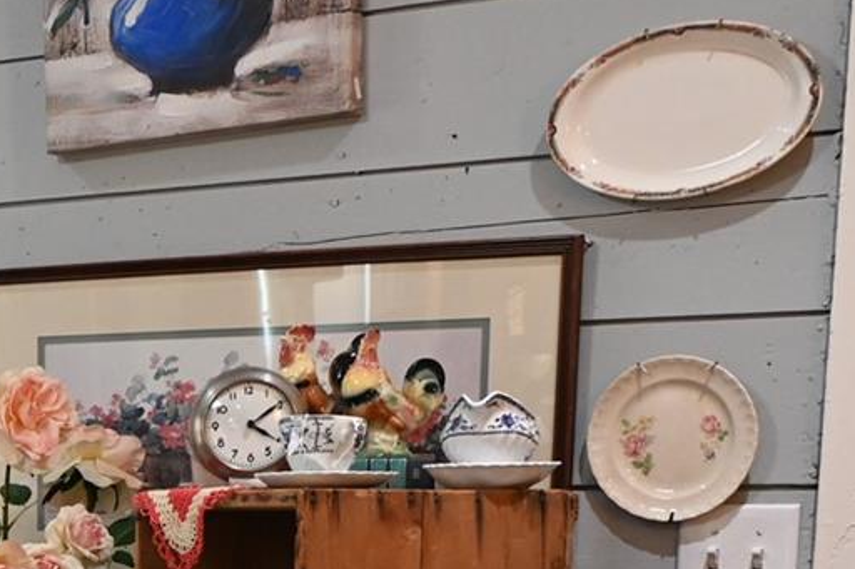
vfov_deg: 13.5
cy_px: 831
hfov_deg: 19.2
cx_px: -342
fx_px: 2279
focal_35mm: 96
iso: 2800
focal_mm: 24
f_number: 4
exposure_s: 1/125
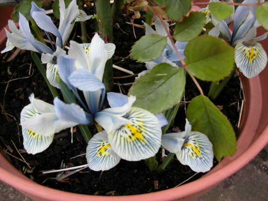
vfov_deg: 38.7
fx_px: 286
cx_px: 134
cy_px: 100
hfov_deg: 50.1
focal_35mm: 37
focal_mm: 5.6
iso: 100
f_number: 2.7
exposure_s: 1/68.2
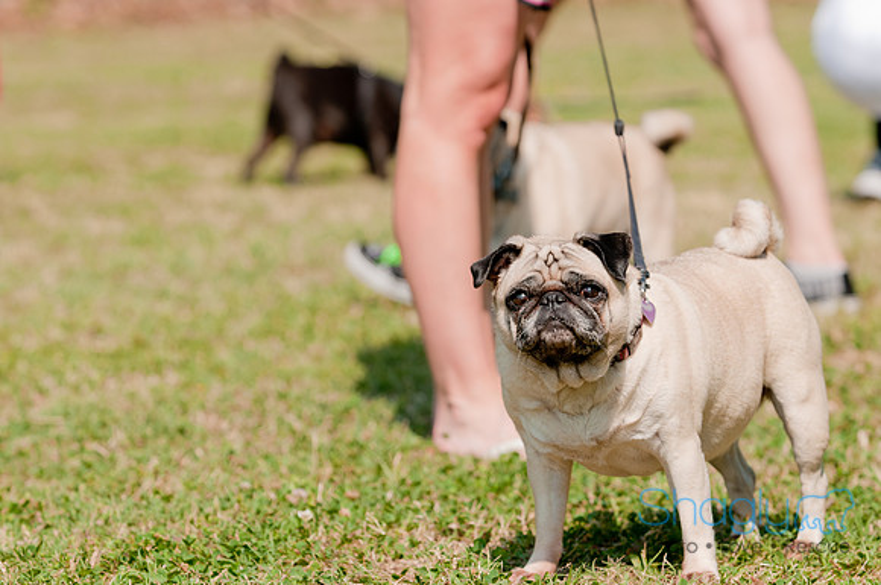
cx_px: 440
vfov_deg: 7.0
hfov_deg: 10.6
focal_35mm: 195
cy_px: 292
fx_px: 4765
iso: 200
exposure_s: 1/1000
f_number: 5
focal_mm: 130
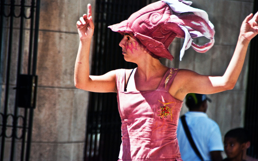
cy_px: 85
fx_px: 2369
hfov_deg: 6.2
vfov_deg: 3.9
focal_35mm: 337
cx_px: 129
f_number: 6.7
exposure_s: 1/1000
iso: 800
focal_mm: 220
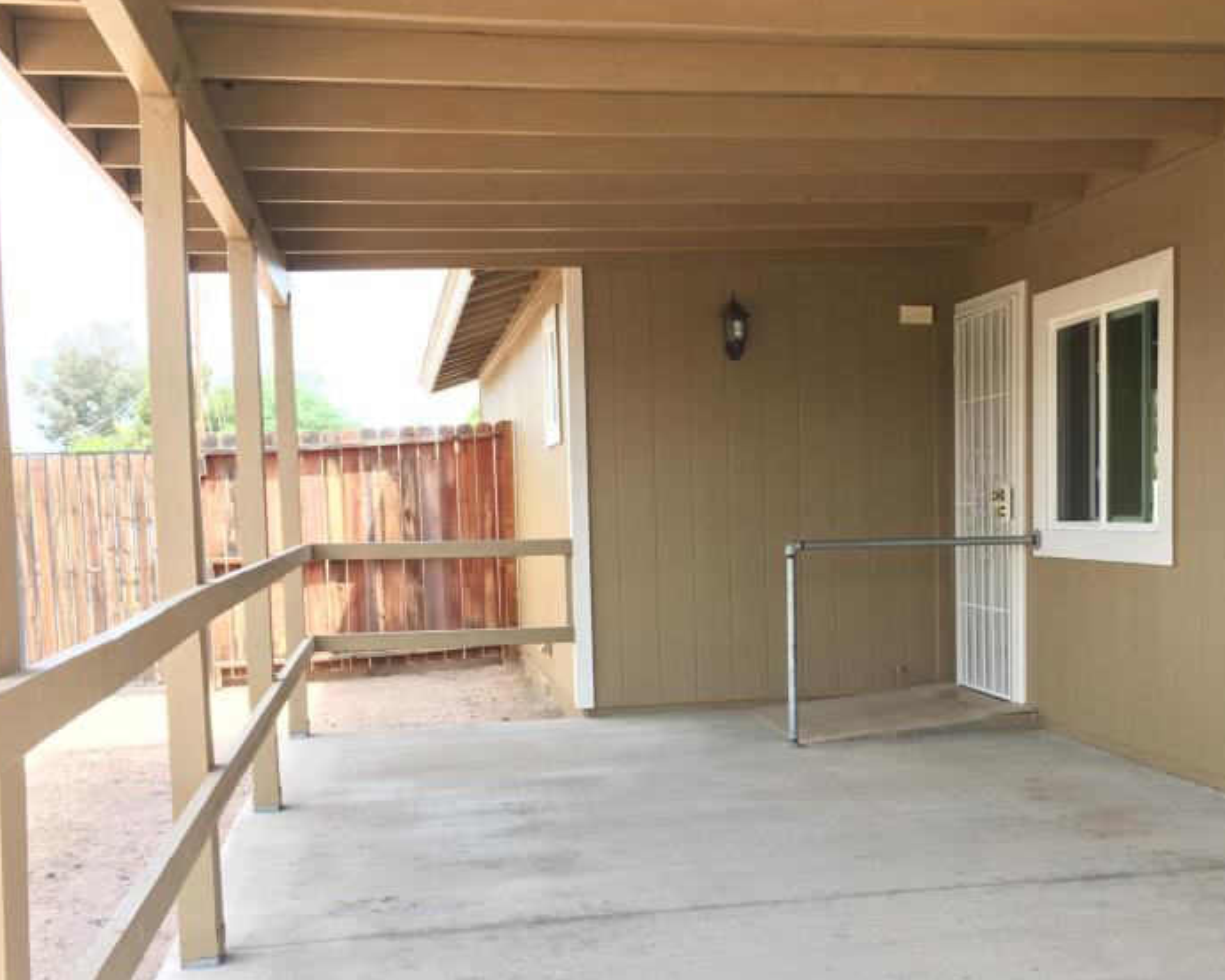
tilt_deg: -3.8
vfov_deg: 35.4
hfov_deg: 43.0
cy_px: 630
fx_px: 1523
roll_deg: +1.4
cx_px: 854
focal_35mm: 42
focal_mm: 4.15
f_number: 2.2
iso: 25
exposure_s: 1/132
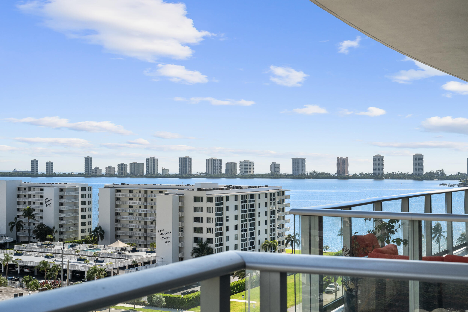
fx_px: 650
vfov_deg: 27.0
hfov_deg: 39.6
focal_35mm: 50
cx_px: 234
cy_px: 156
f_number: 8
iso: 500
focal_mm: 50
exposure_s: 1/400
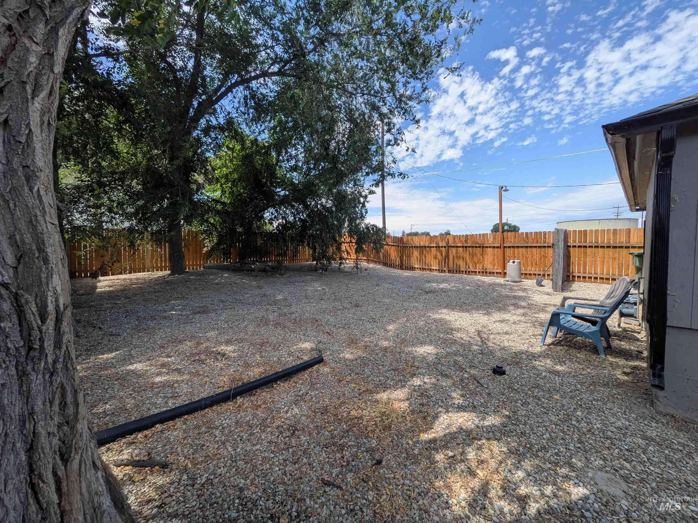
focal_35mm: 14
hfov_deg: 102.1
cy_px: 262
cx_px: 349
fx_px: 282
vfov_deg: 85.7
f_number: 2.2
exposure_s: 1/1300
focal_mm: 1.85
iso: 52
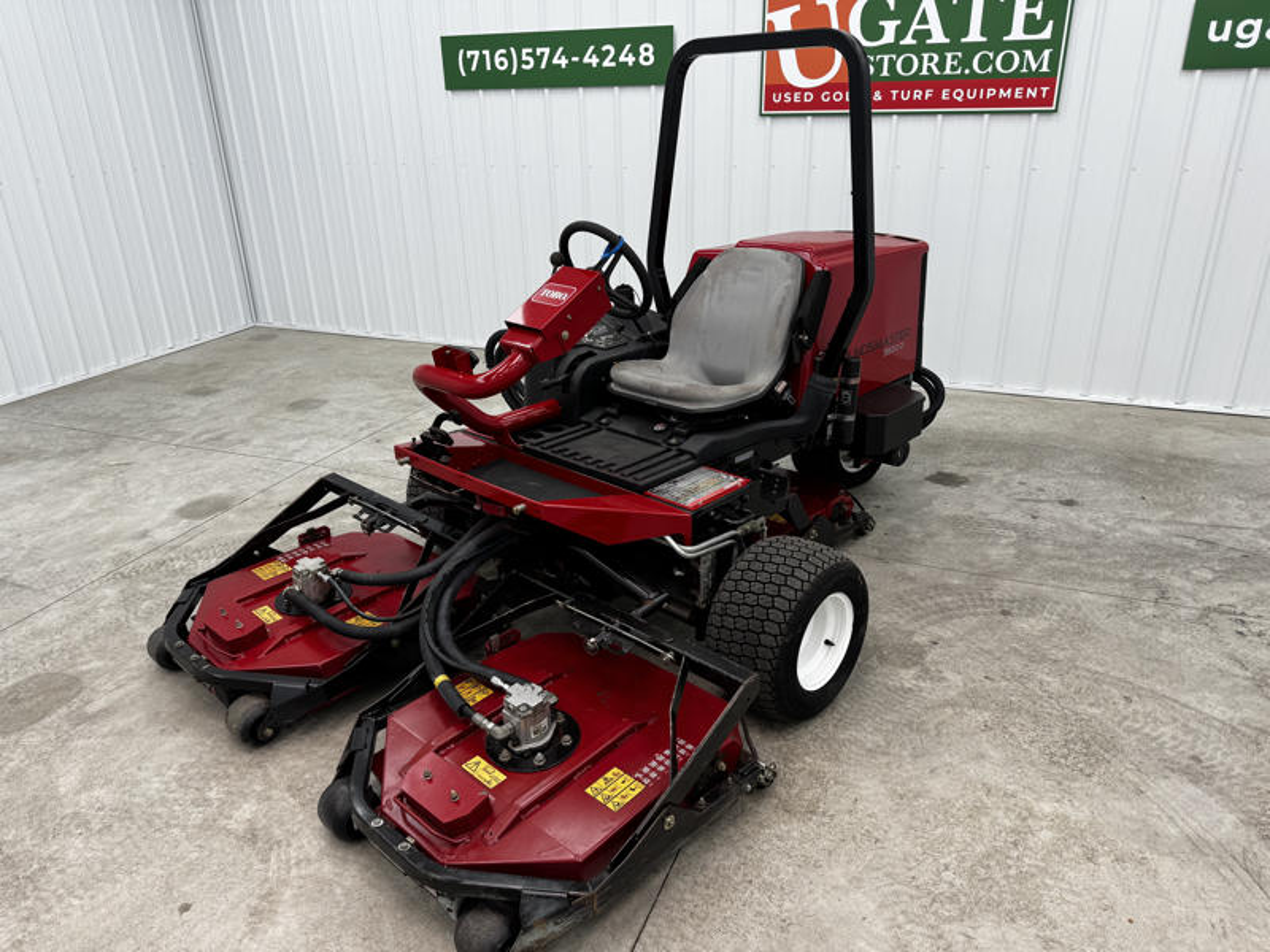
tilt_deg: -24.6
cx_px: 635
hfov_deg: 71.6
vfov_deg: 56.8
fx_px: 881
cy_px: 476
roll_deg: +0.9
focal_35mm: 24
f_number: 1.78
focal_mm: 6.76
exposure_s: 1/120
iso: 80
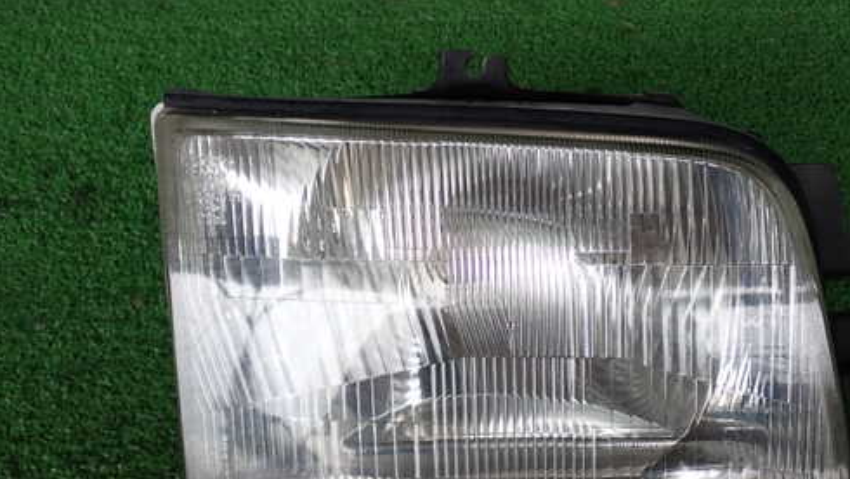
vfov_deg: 24.8
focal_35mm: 48
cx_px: 484
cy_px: 331
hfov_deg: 42.8
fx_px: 1082
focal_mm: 6.37
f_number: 2.5
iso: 100
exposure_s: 1/80
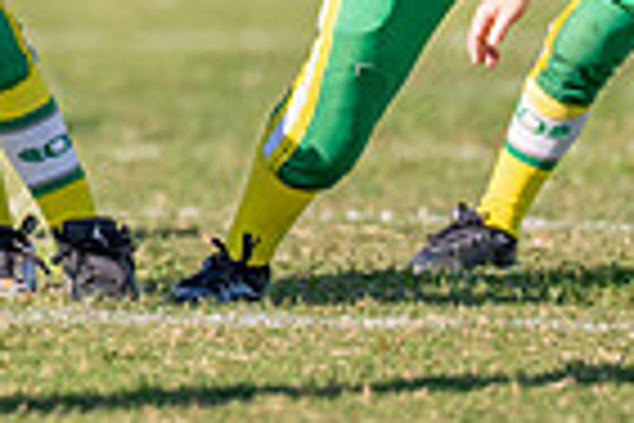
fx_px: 16342
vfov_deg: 1.5
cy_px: -313
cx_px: -147
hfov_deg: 2.2
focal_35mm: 928
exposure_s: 1/4000
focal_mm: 200
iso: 250
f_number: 2.8
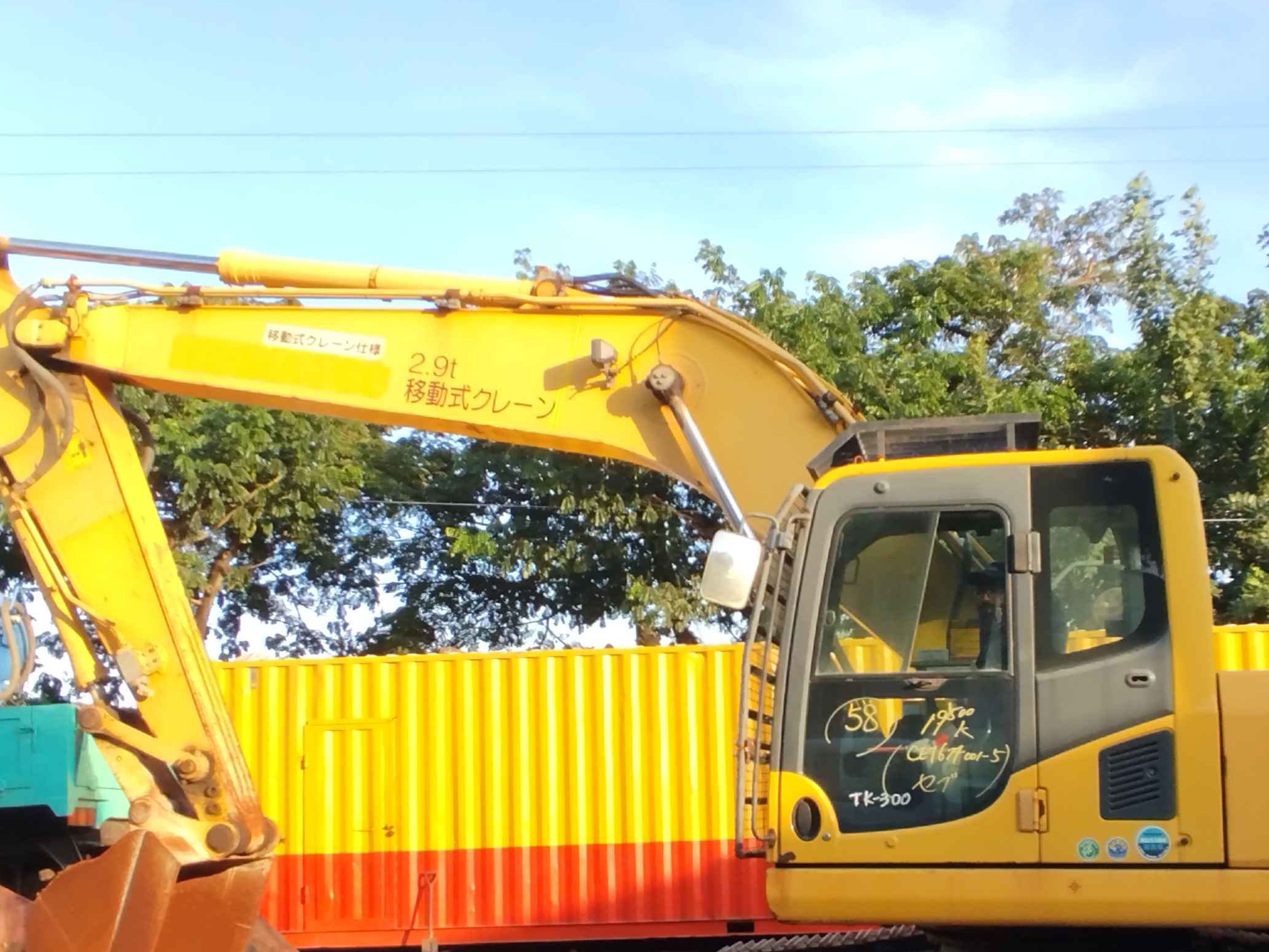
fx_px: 1393
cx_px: 802
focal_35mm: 38
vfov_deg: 37.3
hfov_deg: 48.5
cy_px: 643
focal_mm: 1.65
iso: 50
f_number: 2.2
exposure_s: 1/316
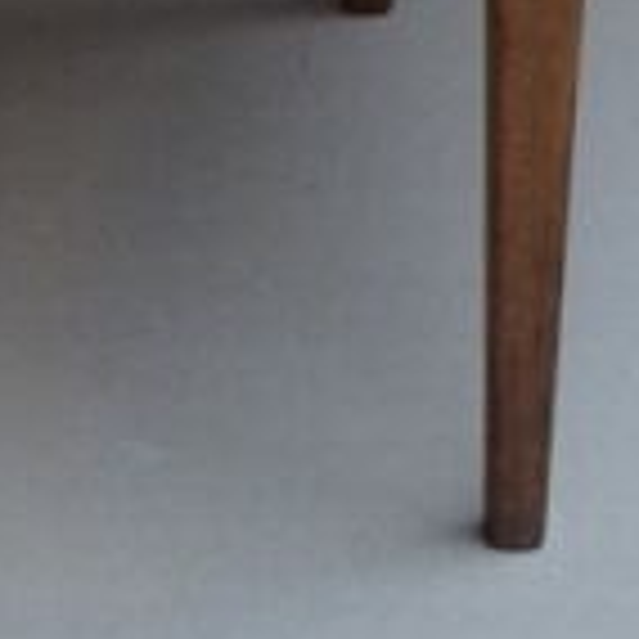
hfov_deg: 6.6
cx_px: -549
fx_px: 5367
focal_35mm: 257
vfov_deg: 6.6
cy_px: -580
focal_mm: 28
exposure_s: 1/160
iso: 1600
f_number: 4.5
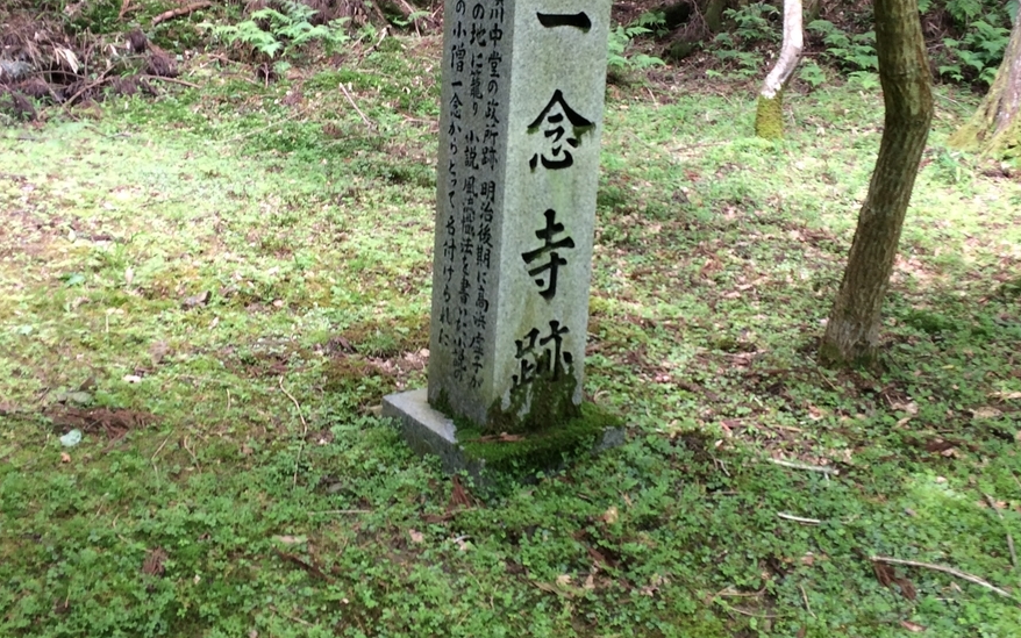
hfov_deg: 47.2
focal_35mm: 42
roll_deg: -1.4
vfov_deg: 30.4
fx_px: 1169
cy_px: 223
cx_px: 516
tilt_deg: -13.9
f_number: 2.2
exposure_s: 1/40
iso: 40
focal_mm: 4.15
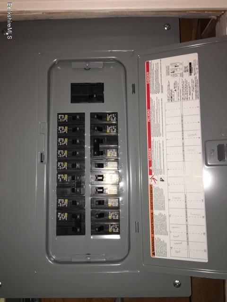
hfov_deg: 48.2
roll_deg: +0.2
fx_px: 254
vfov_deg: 61.7
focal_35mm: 29
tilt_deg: +5.3
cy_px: 151
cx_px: 114
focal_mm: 4.15
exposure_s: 1/30
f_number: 2.2
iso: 32
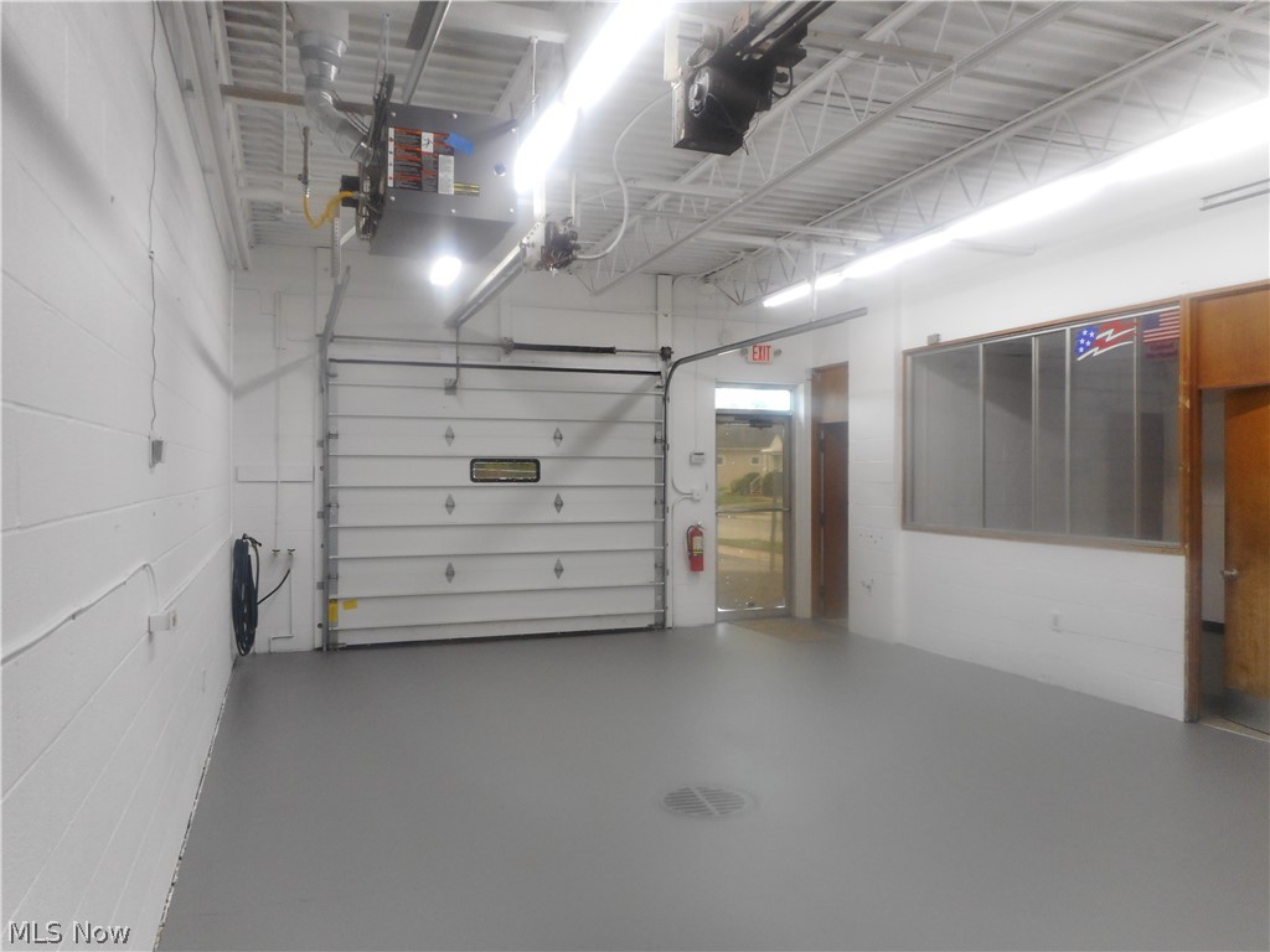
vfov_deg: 54.9
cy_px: 476
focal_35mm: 25
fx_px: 917
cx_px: 635
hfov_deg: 69.4
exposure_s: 1/30
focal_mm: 4.5
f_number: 3.7
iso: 160
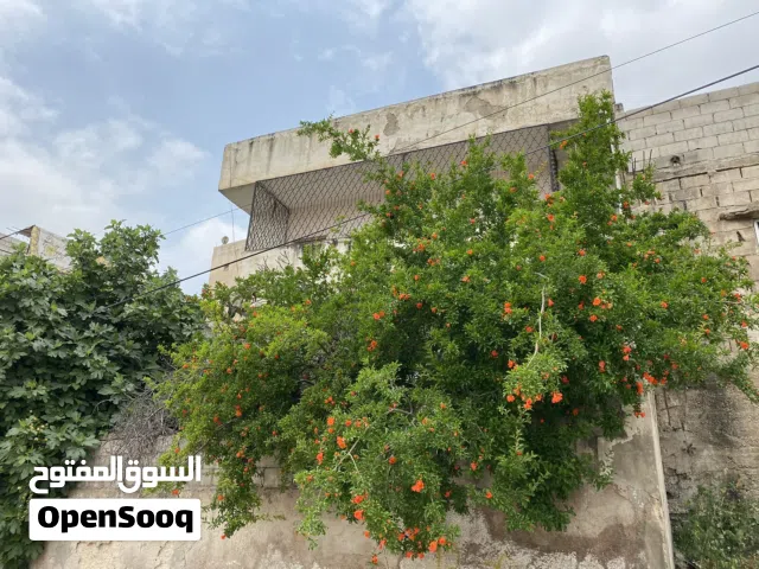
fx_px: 570
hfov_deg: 67.3
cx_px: 380
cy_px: 284
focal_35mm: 26
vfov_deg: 53.1
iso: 32
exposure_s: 1/3205
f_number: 1.8
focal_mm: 4.25
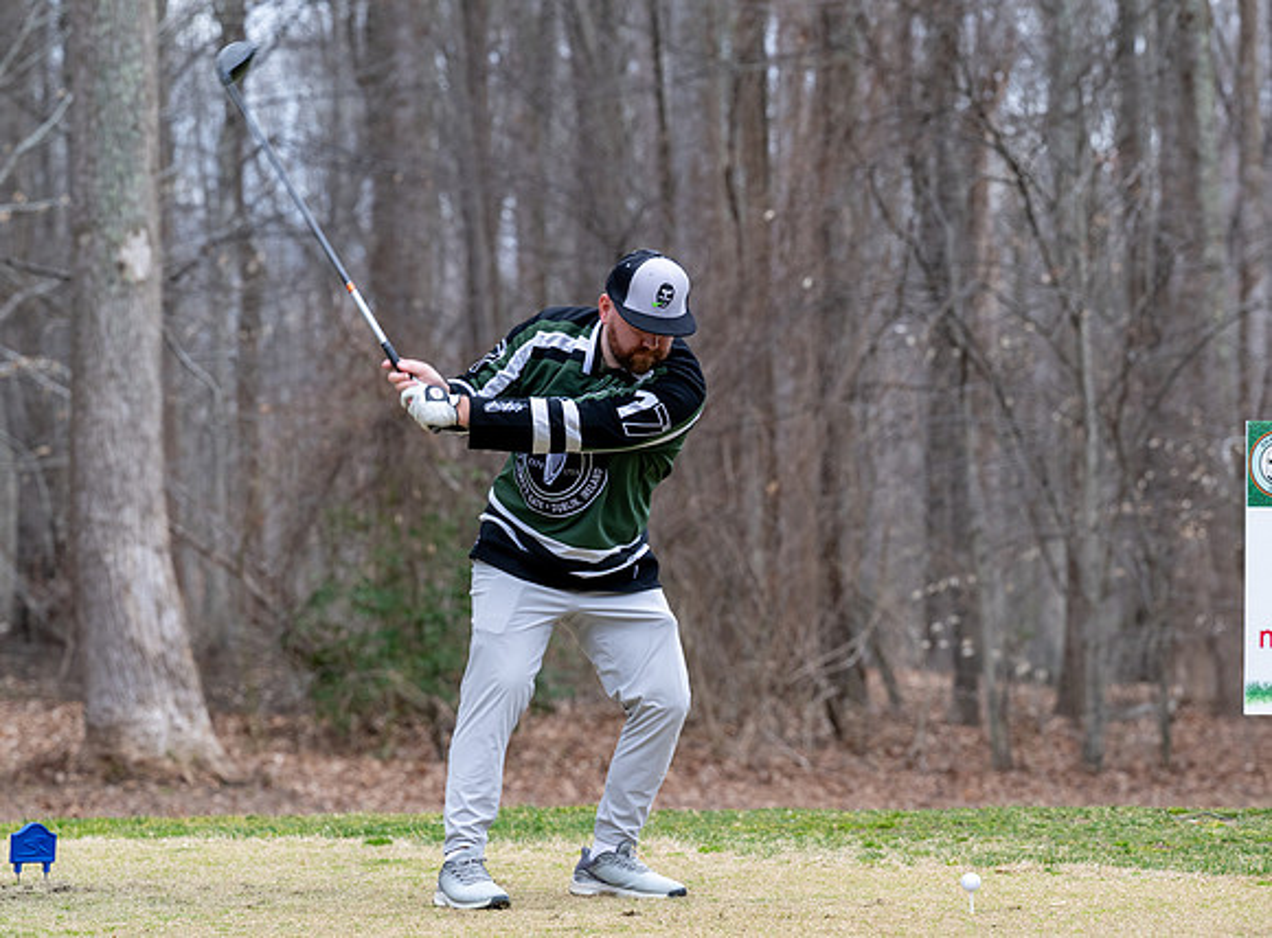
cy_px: 475
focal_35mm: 163
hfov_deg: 12.2
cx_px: 639
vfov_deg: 9.0
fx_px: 5948
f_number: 5
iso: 640
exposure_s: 1/500
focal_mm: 135
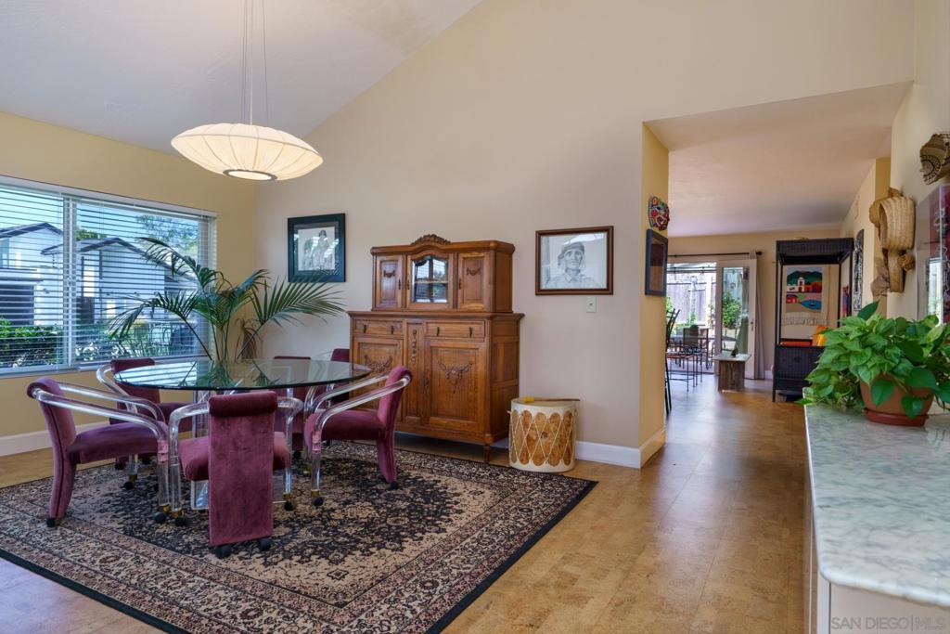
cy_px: 317
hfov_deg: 81.2
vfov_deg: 59.5
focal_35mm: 21
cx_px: 475
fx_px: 554
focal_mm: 21
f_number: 6.3
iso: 160
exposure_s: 1/40
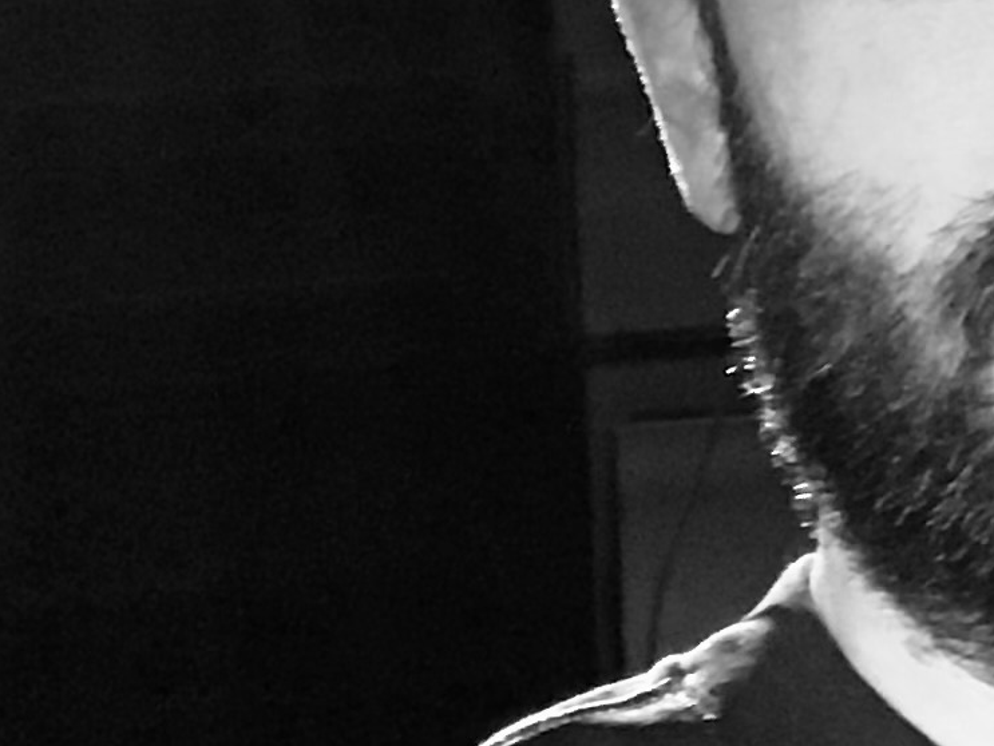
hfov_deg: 13.7
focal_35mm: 133
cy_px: -151
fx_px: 3821
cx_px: 1579
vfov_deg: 11.0
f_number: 2.2
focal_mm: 2.87
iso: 640
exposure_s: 1/15
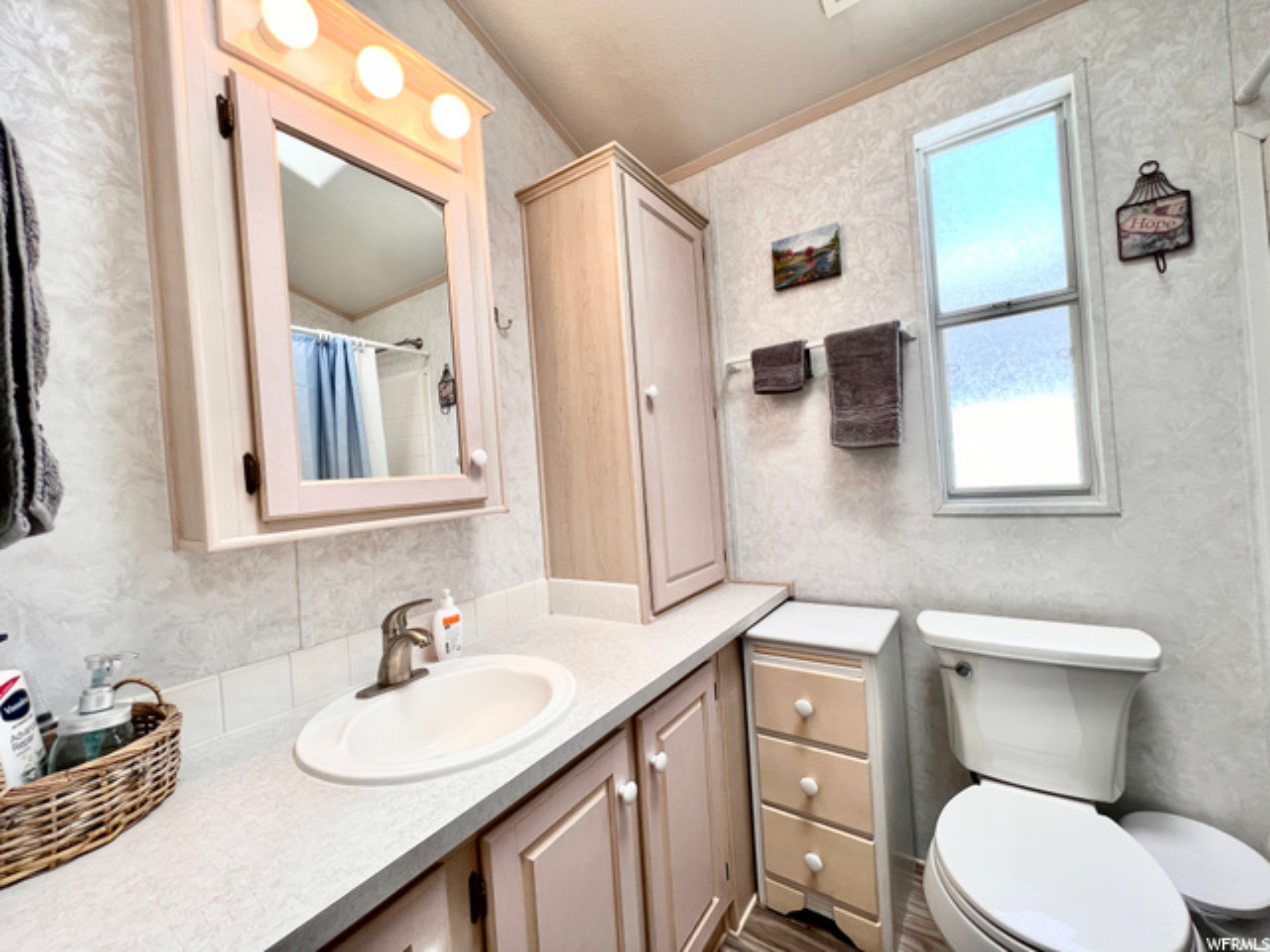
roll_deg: +4.6
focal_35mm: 13
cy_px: 476
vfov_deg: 89.9
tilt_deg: +0.5
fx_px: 477
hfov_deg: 106.2
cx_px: 635
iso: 50
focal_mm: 1.57
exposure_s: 1/120
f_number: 1.8
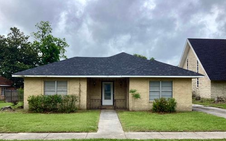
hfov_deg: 58.2
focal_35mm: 33
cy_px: 84
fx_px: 203
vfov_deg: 38.2
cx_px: 113
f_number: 2.4
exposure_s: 1/307
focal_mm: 3.3
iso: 25
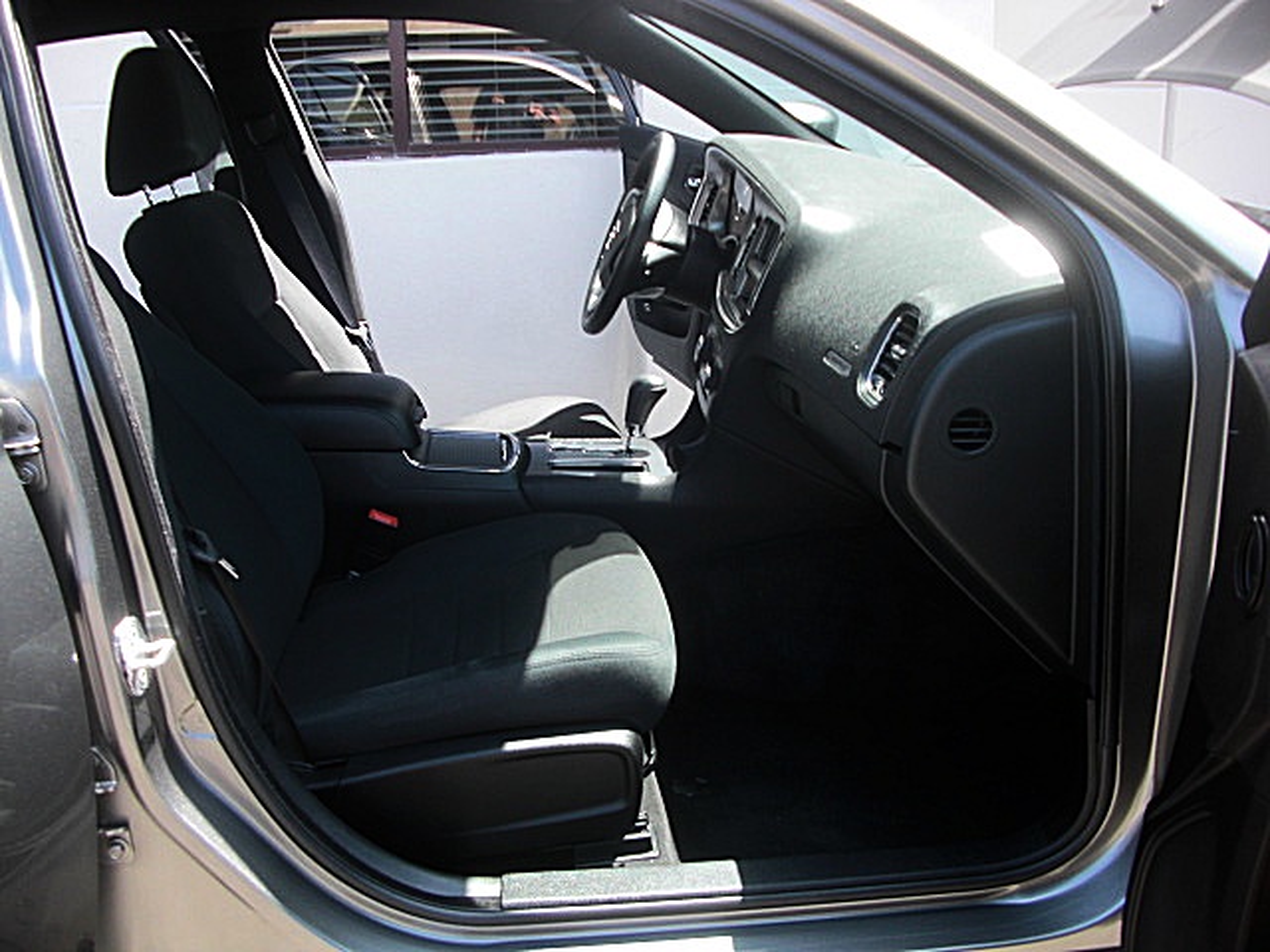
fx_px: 1321
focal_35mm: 36
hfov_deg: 51.4
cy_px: 476
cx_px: 635
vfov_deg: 39.7
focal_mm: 6.3
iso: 50
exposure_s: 1/125
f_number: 2.8
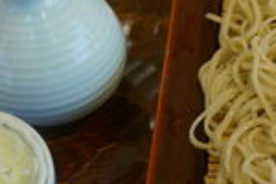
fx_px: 771
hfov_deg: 19.6
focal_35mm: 101
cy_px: 45
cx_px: 289
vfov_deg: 13.6
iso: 640
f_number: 6.3
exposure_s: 1/25
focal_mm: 21
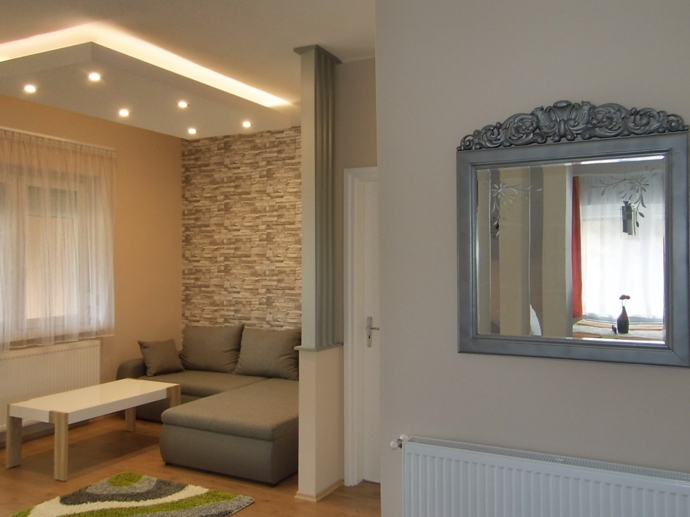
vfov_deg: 46.8
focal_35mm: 30
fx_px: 598
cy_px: 258
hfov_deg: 60.0
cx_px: 345
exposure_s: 1/60
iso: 100
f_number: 3.1
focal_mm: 5.4
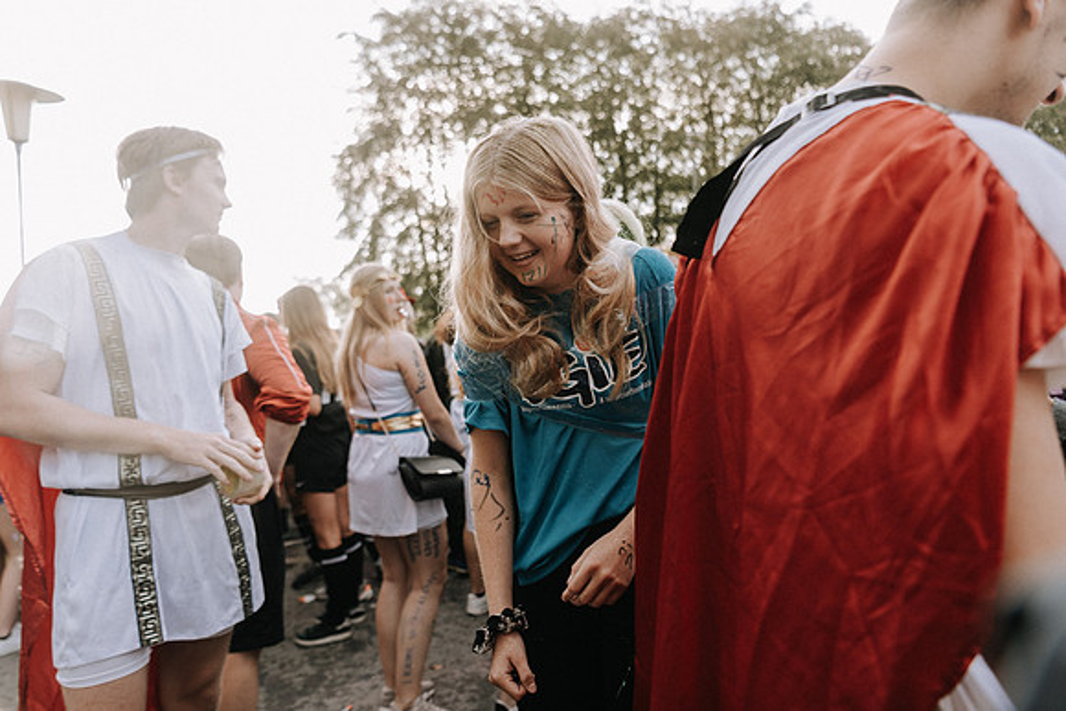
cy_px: 356
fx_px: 711
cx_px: 533
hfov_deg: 73.7
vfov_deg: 53.2
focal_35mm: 24
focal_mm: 24
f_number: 2.8
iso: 160
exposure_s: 1/400
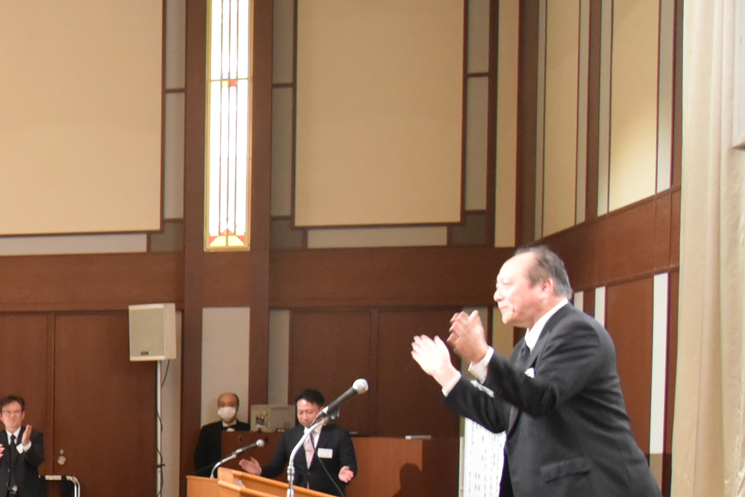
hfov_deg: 21.4
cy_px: 442
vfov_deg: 17.5
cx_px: -418
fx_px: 1594
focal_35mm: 77
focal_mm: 24
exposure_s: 1/60
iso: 4000
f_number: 4
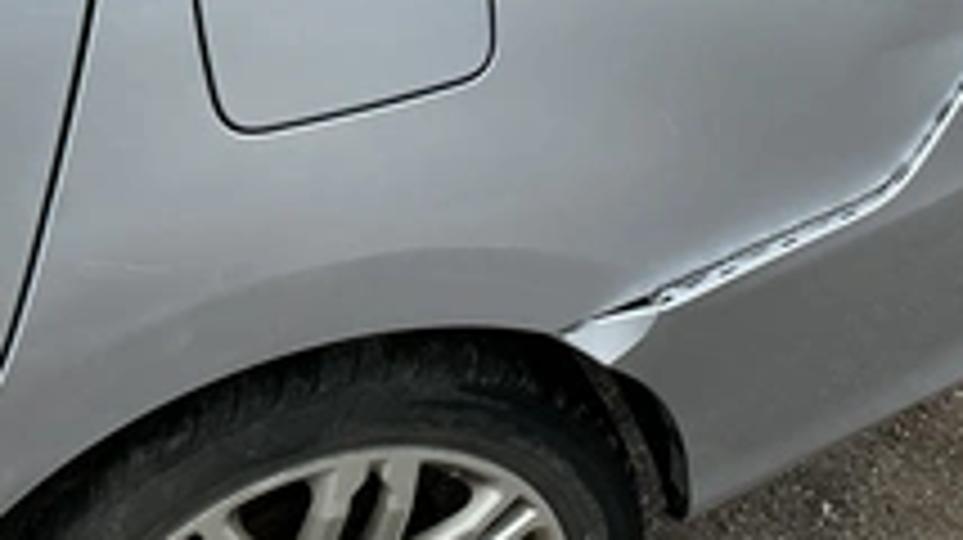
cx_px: 594
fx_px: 1454
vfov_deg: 20.7
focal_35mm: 57
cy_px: 72
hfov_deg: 36.5
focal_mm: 3
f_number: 1.8
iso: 25
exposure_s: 1/1250
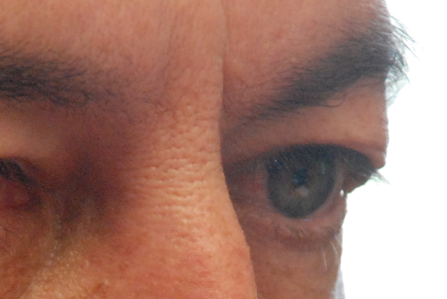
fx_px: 9620
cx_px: 155
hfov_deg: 2.7
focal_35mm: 774
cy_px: 510
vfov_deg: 1.8
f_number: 8
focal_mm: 135
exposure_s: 1/60
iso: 1250
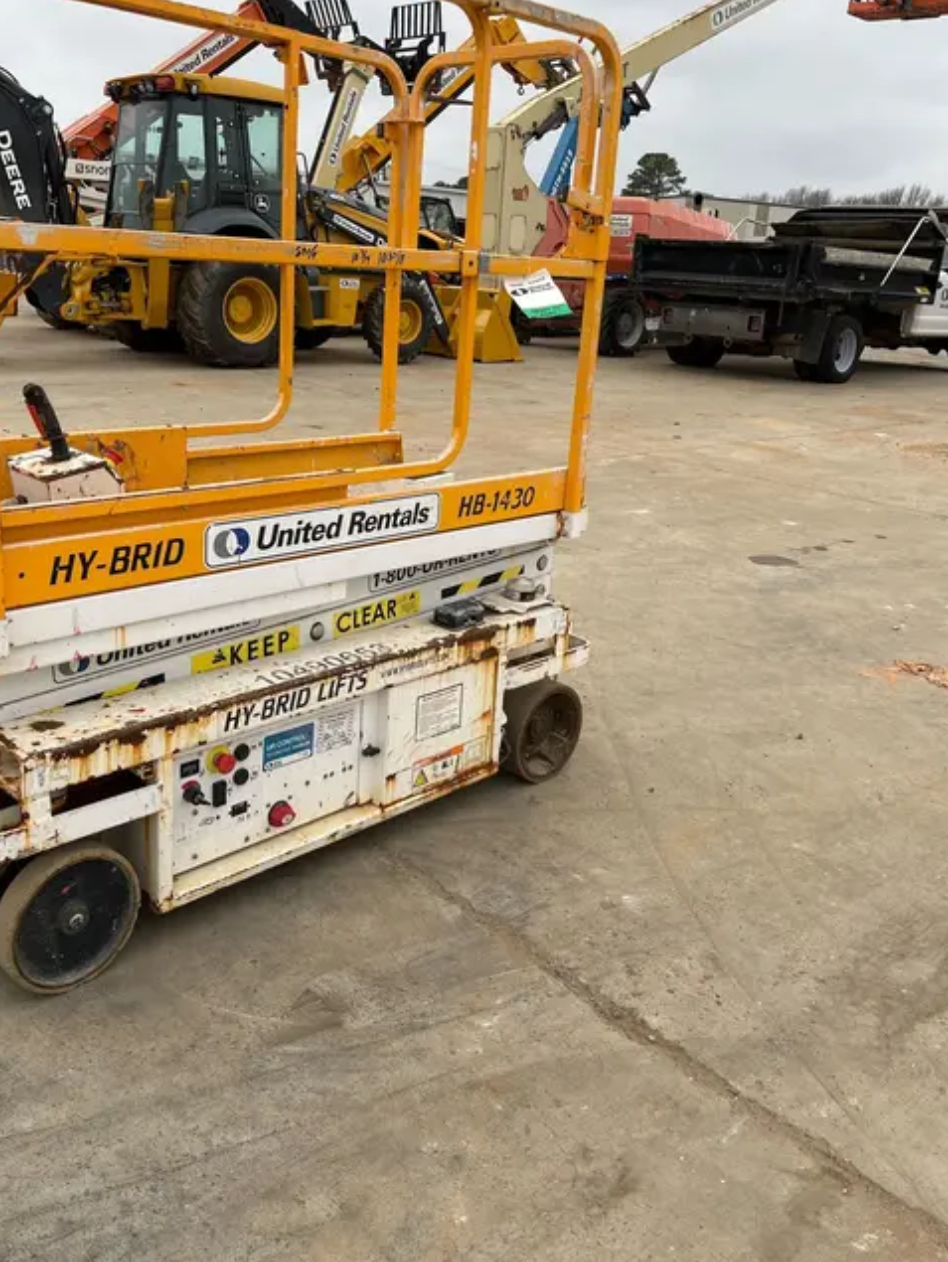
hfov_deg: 46.7
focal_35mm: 30
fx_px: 1094
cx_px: 409
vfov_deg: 59.8
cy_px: 559
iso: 50
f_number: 1.6
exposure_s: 1/649
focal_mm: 5.1
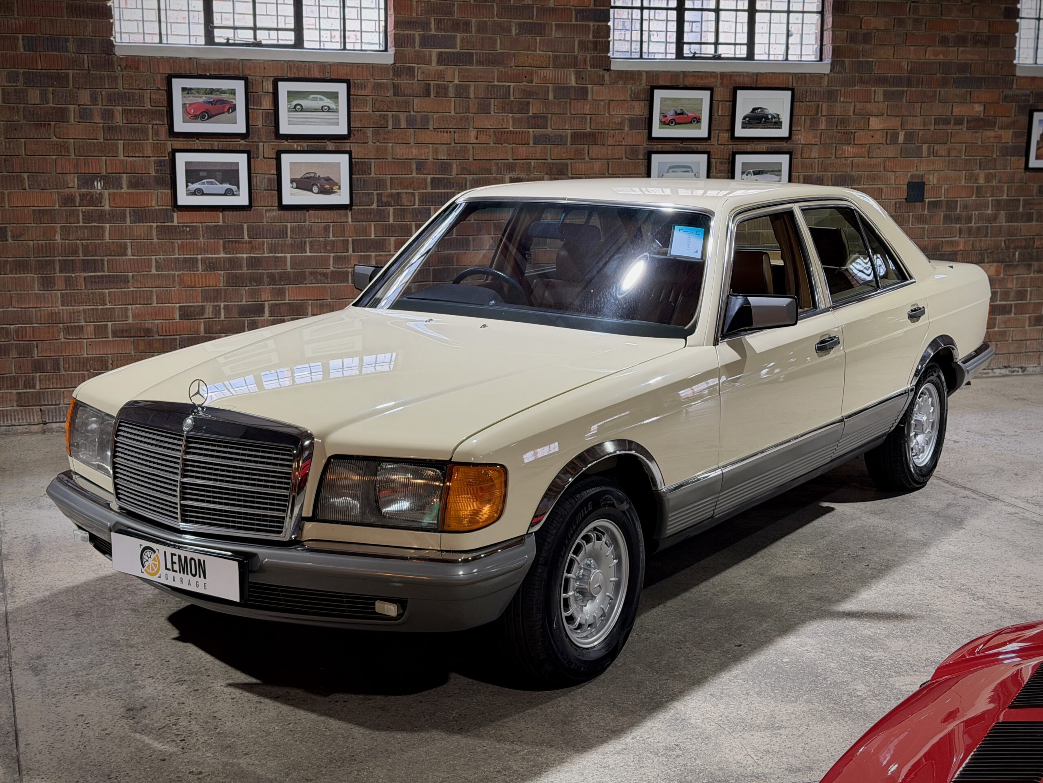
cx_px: 522
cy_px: 392
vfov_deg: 30.3
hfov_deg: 39.7
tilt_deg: -10.3
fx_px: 1446
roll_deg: -0.6
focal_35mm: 48
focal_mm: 6.76
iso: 160
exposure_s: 1/50
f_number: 1.78
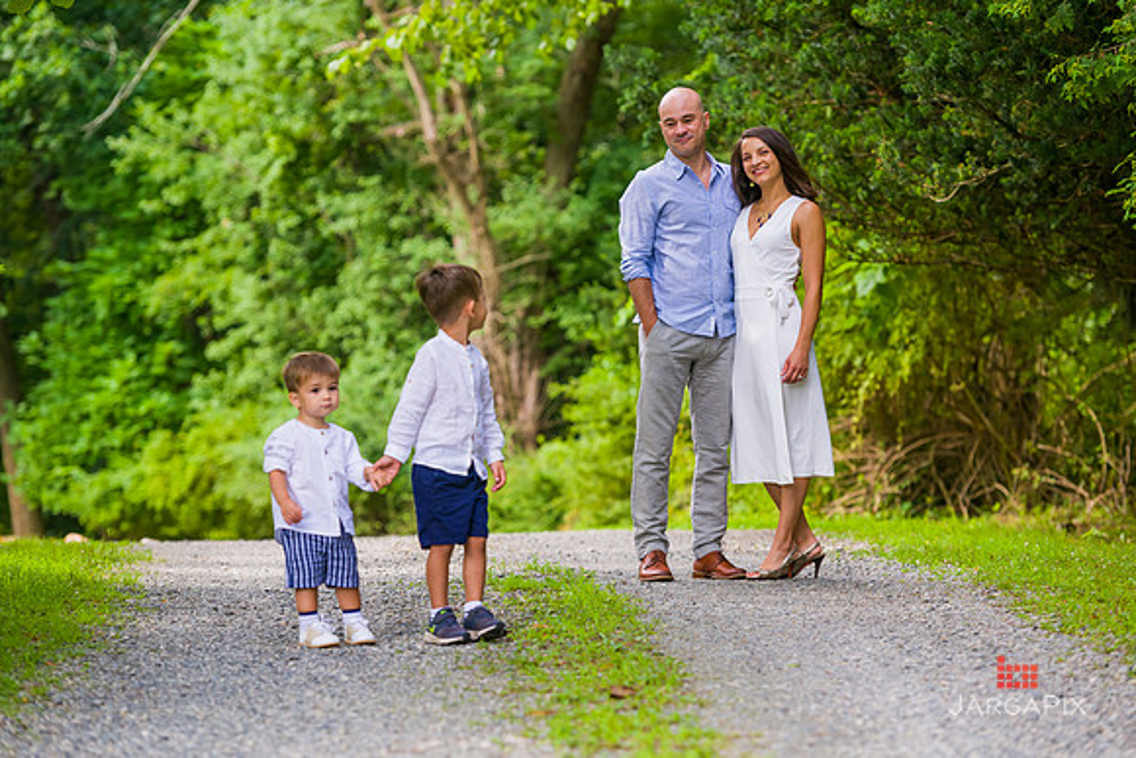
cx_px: 568
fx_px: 4103
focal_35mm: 130
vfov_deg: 10.6
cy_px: 379
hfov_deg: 15.8
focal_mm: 130
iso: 200
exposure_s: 1/640
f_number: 4
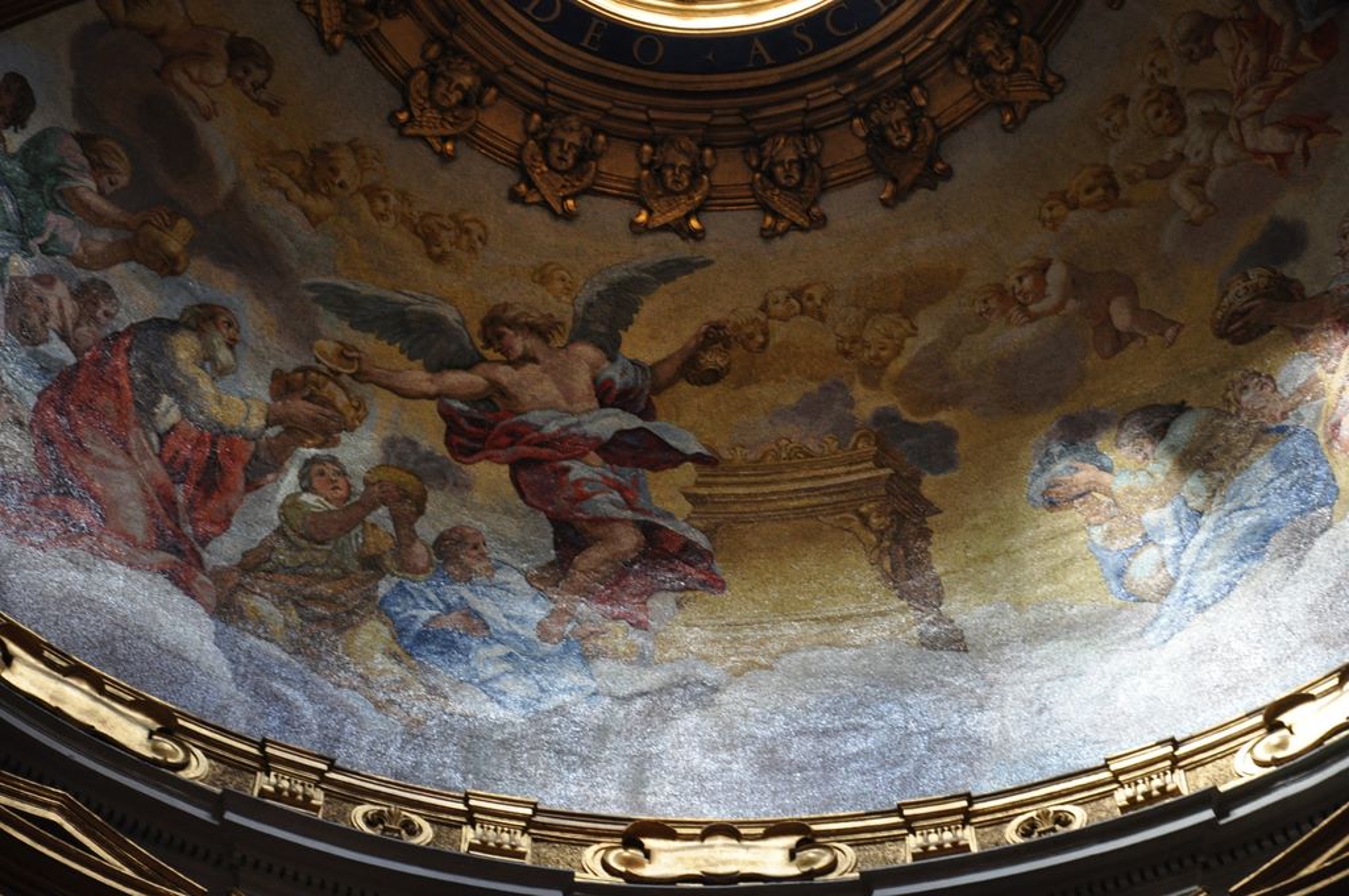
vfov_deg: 10.7
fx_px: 4772
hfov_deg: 16.1
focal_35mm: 128
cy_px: 448
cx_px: 674
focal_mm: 85
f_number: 6.3
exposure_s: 1/13
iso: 800
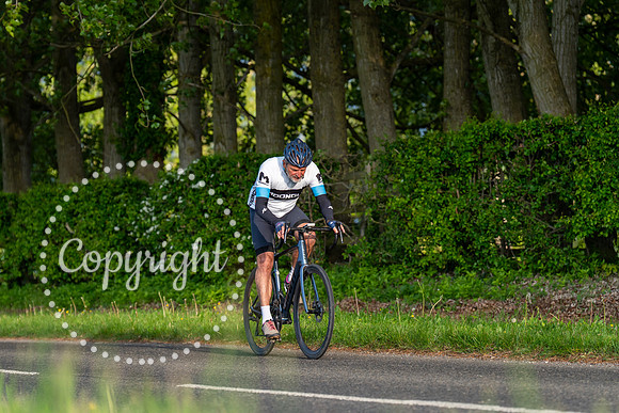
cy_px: 206
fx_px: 2700
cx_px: 310
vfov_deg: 8.7
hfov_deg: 13.1
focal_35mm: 157
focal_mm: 157
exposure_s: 1/1000
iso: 640
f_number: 4
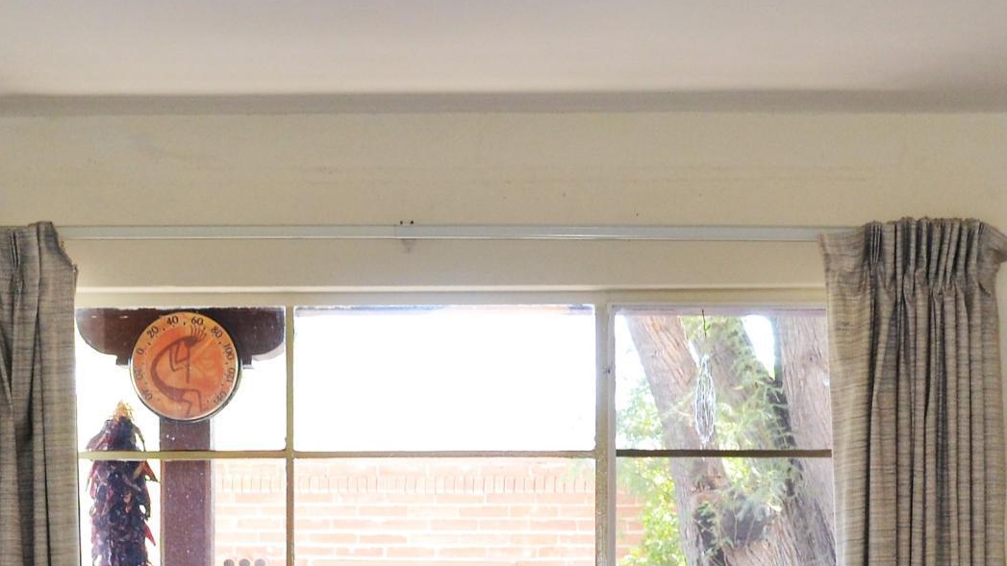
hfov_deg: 26.2
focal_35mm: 81
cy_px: 679
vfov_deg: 14.5
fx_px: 2163
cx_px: 480
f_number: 4
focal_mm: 18
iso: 400
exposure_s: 1/60
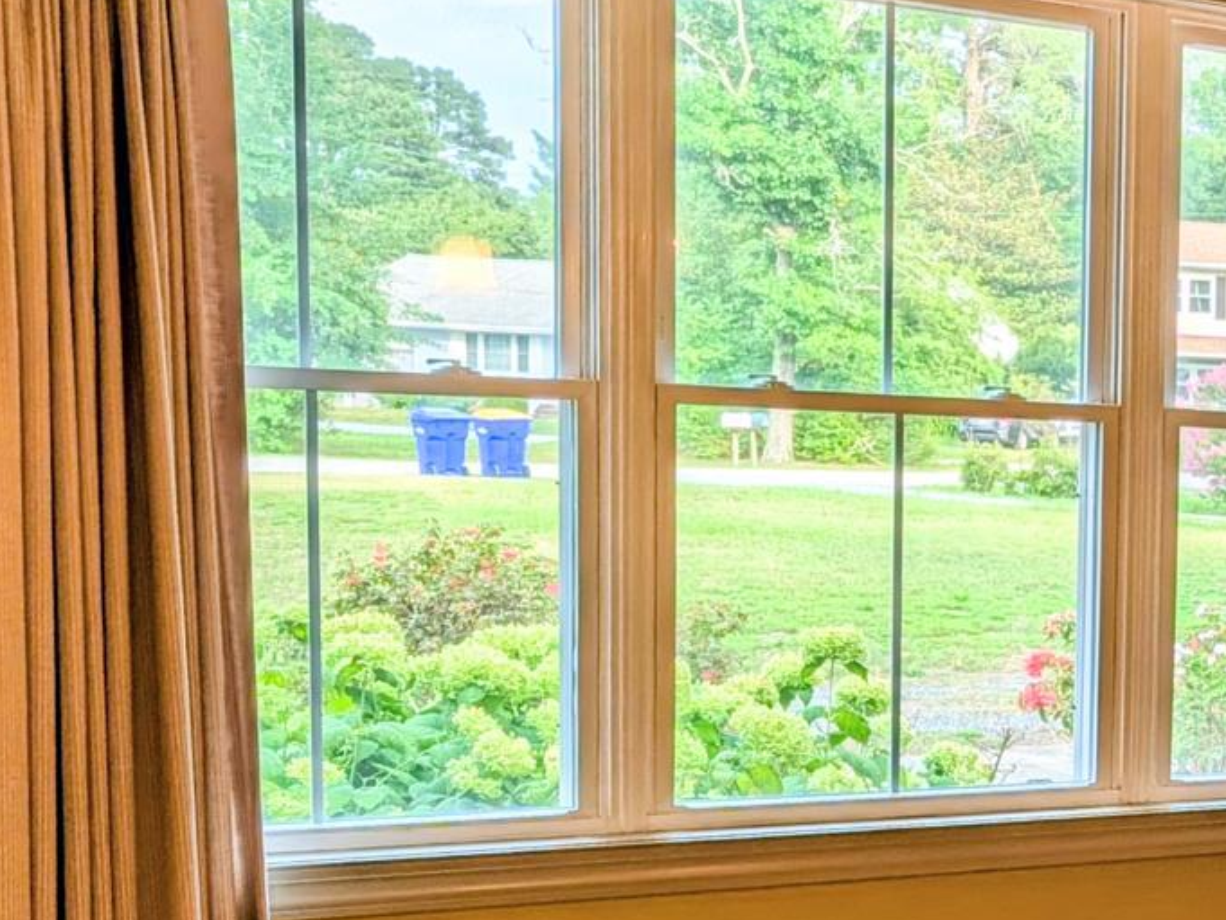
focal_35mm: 72
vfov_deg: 20.2
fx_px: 2550
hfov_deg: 23.4
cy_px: 729
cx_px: 1653
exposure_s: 1/283
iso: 21
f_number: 1.68
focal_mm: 6.9
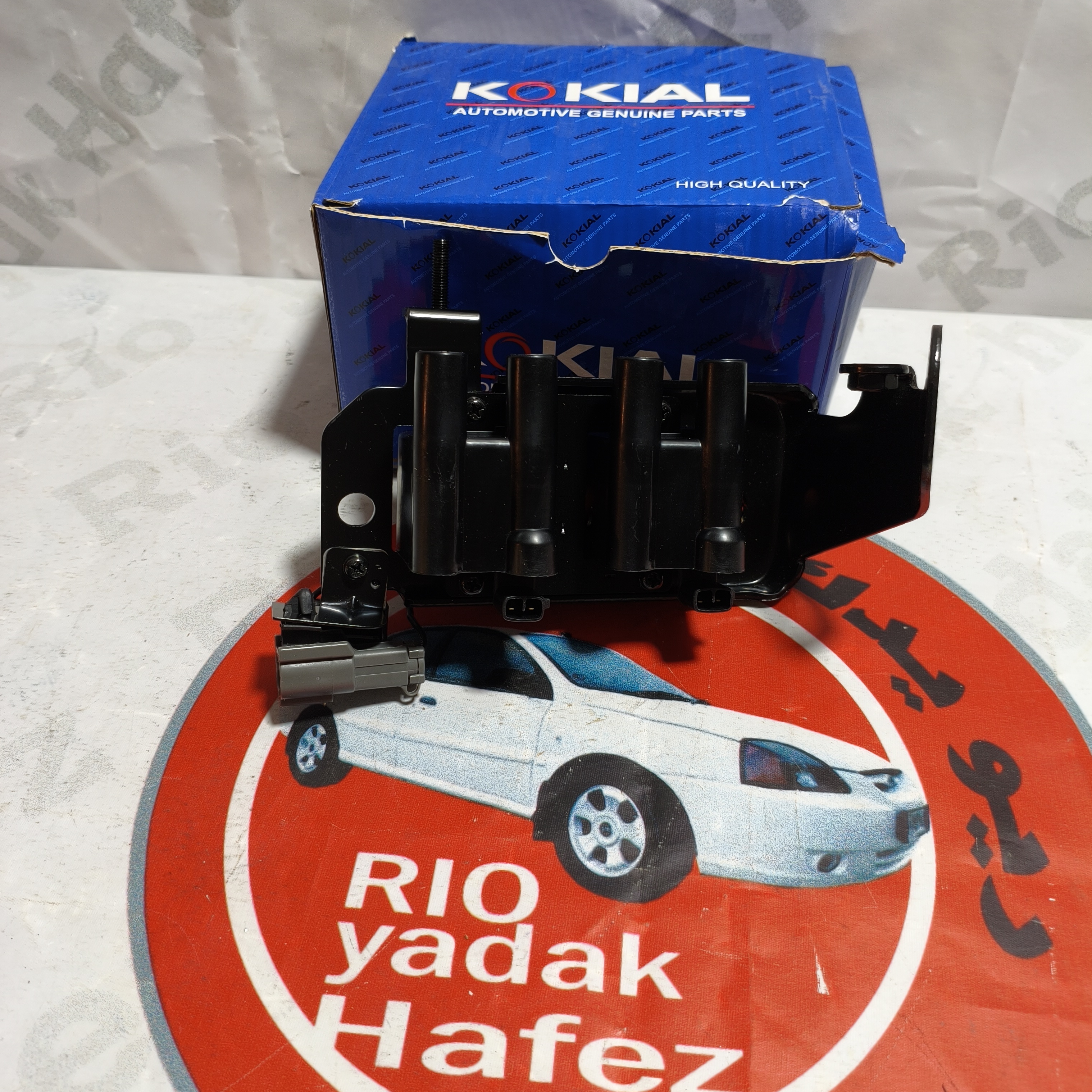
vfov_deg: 52.5
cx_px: 552
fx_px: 1106
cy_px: 525
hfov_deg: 52.5
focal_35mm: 31
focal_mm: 4.94
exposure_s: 1/99.8
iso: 160
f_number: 1.5
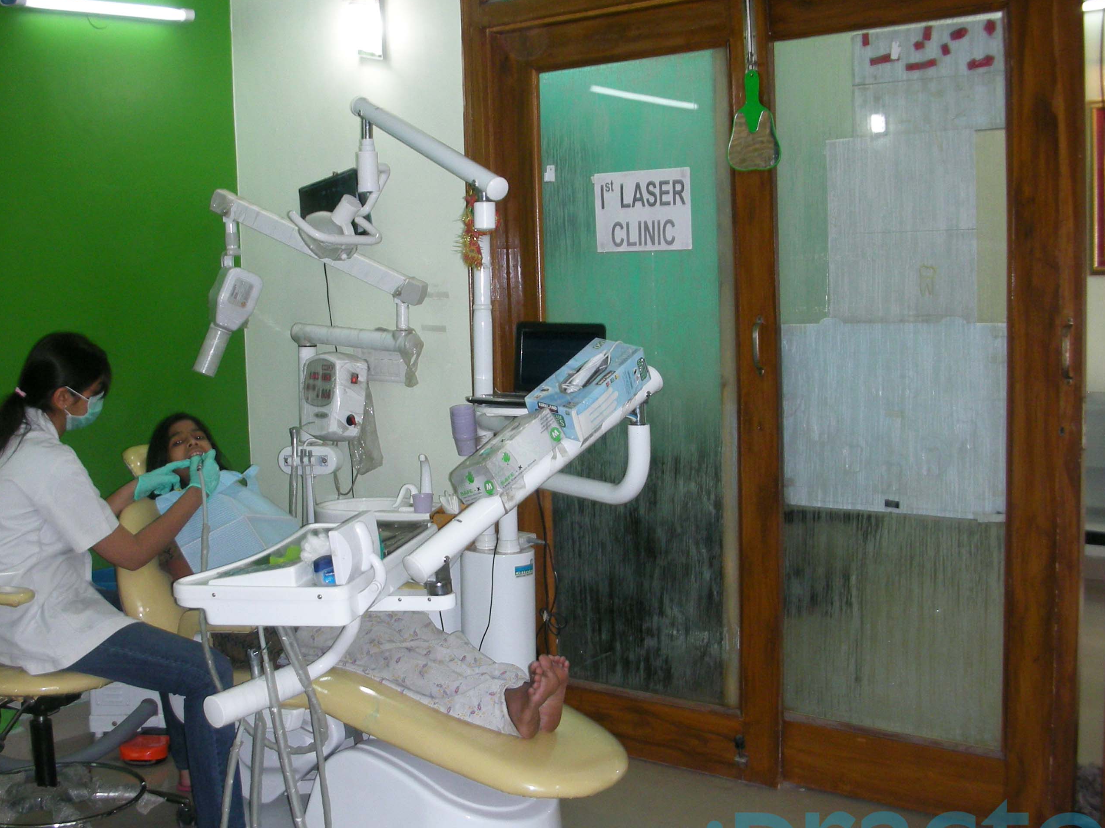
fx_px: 2043
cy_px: 418
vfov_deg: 22.9
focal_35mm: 64
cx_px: 443
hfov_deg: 30.2
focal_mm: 8.8
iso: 116
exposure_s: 1/60
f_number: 3.5
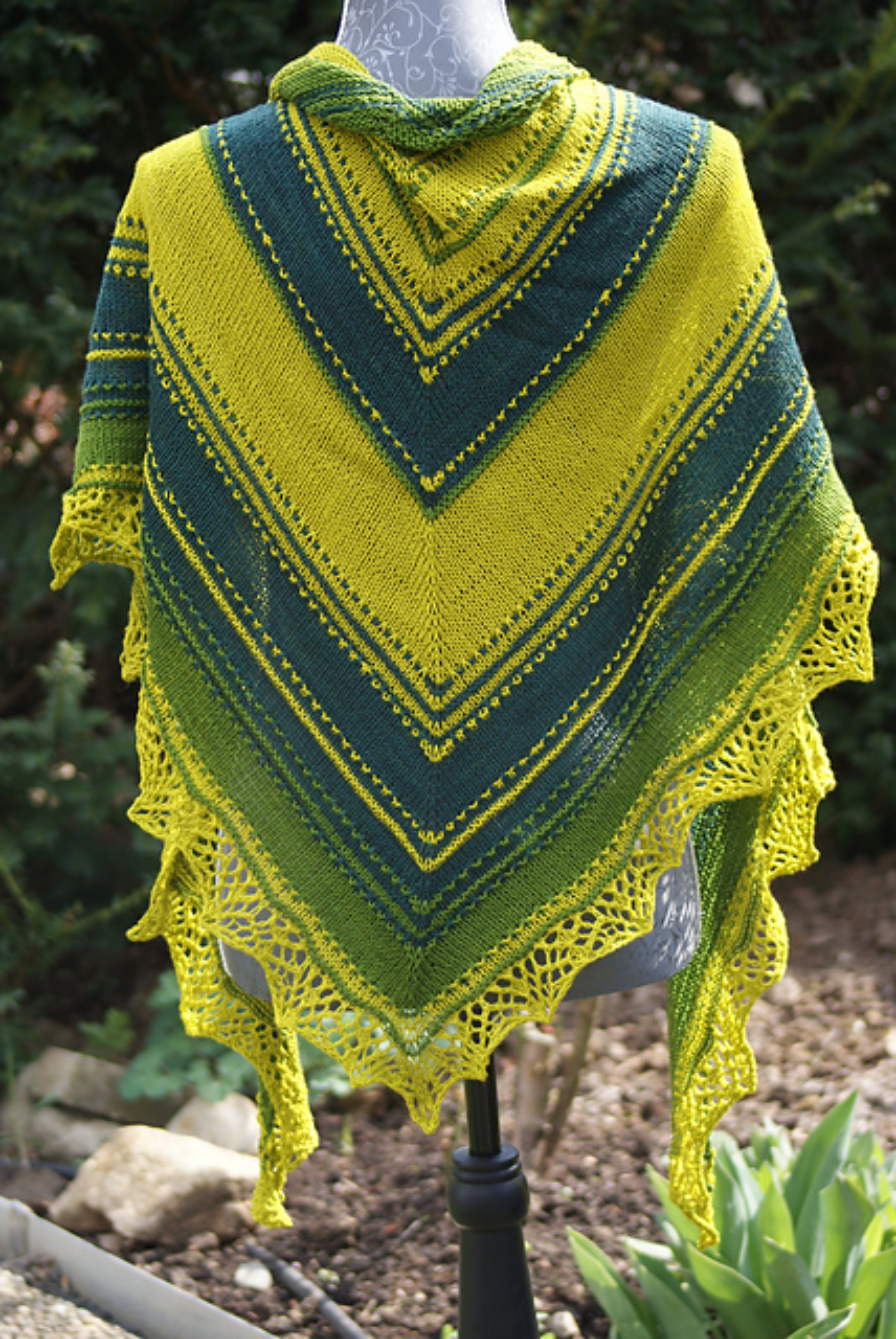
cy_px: 670
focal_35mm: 128
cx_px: 448
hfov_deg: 10.8
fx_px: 4749
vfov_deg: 16.1
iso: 100
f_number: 4.5
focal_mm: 85
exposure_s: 1/160
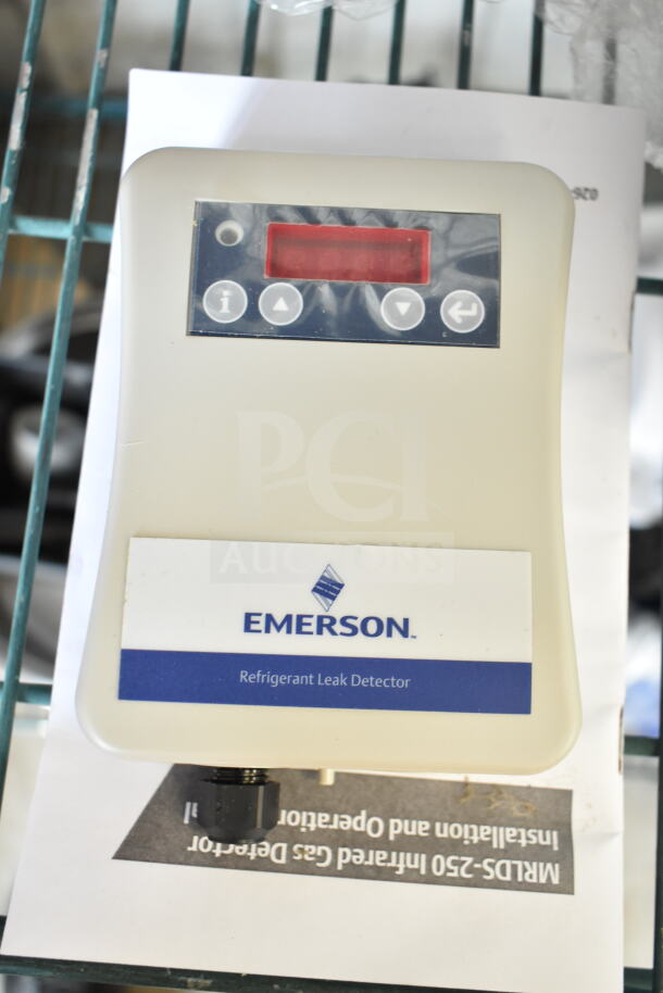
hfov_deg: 36.9
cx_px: 332
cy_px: 496
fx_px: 994
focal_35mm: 36
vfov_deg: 53.1
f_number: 3.8
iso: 1600
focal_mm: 24
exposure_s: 1/50
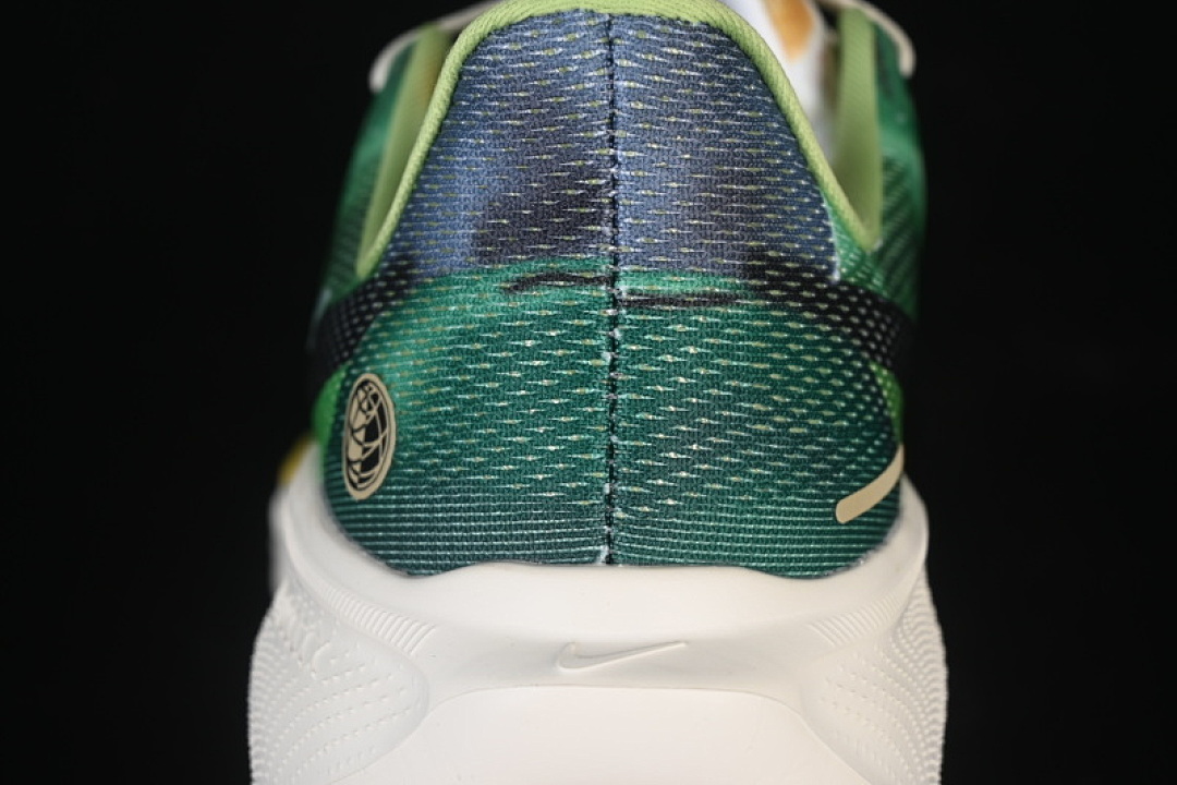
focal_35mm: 75
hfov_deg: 27.0
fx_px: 2452
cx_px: 588
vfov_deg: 18.2
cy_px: 392
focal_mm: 50
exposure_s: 1/80
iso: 160
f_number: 7.1
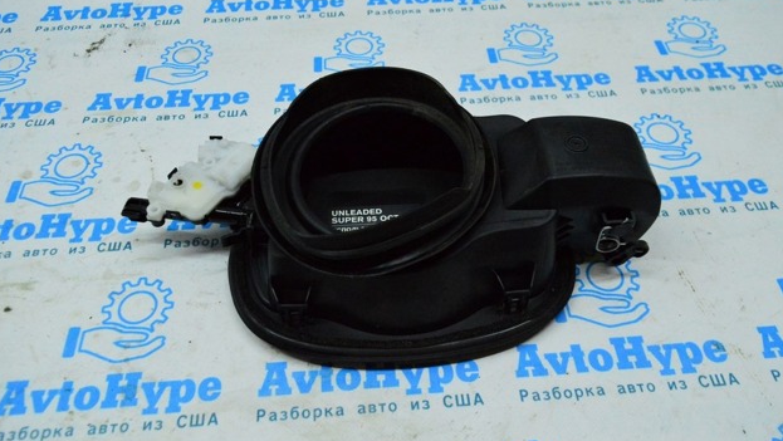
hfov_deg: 66.0
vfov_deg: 40.2
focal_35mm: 29
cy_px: 217
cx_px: 382
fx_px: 602
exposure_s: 1/640
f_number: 6.3
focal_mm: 18
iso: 6400
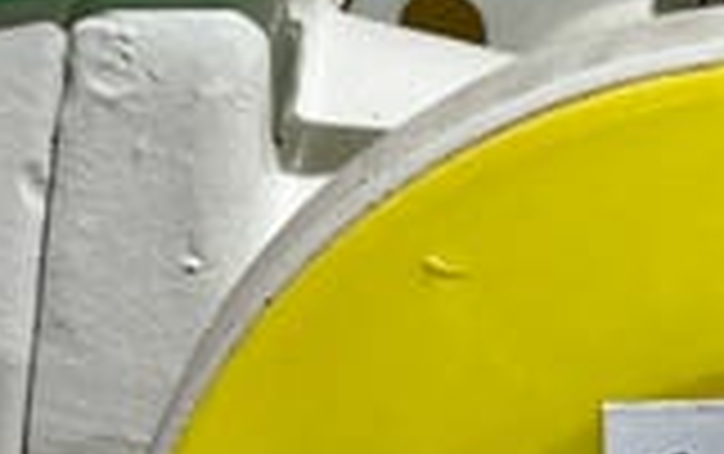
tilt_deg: -41.4
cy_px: 703
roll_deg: -3.5
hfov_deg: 21.3
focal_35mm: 92
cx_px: 814
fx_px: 1817
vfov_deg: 13.4
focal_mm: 3
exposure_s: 1/50
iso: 100
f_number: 1.8
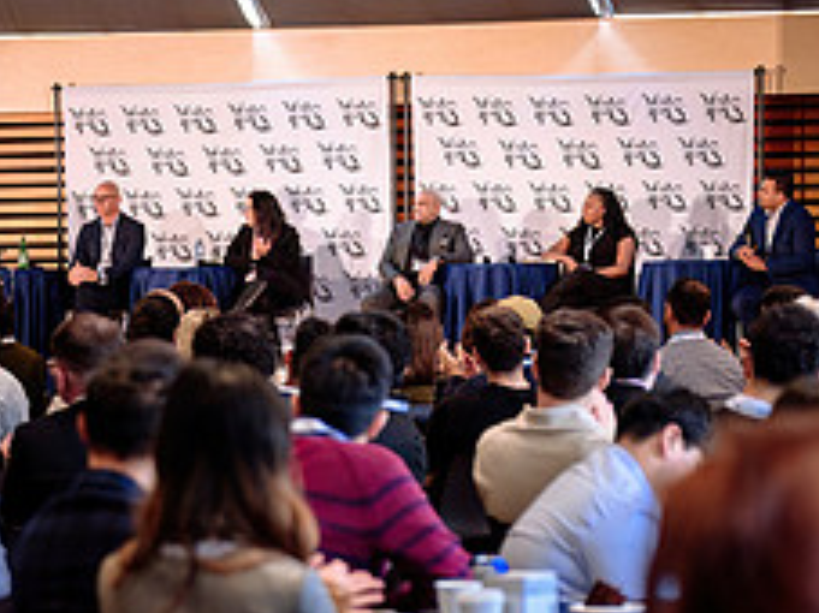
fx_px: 3949
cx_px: 204
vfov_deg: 8.9
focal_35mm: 167
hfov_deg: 11.8
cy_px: 410
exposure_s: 1/160
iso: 640
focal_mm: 65
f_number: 2.8
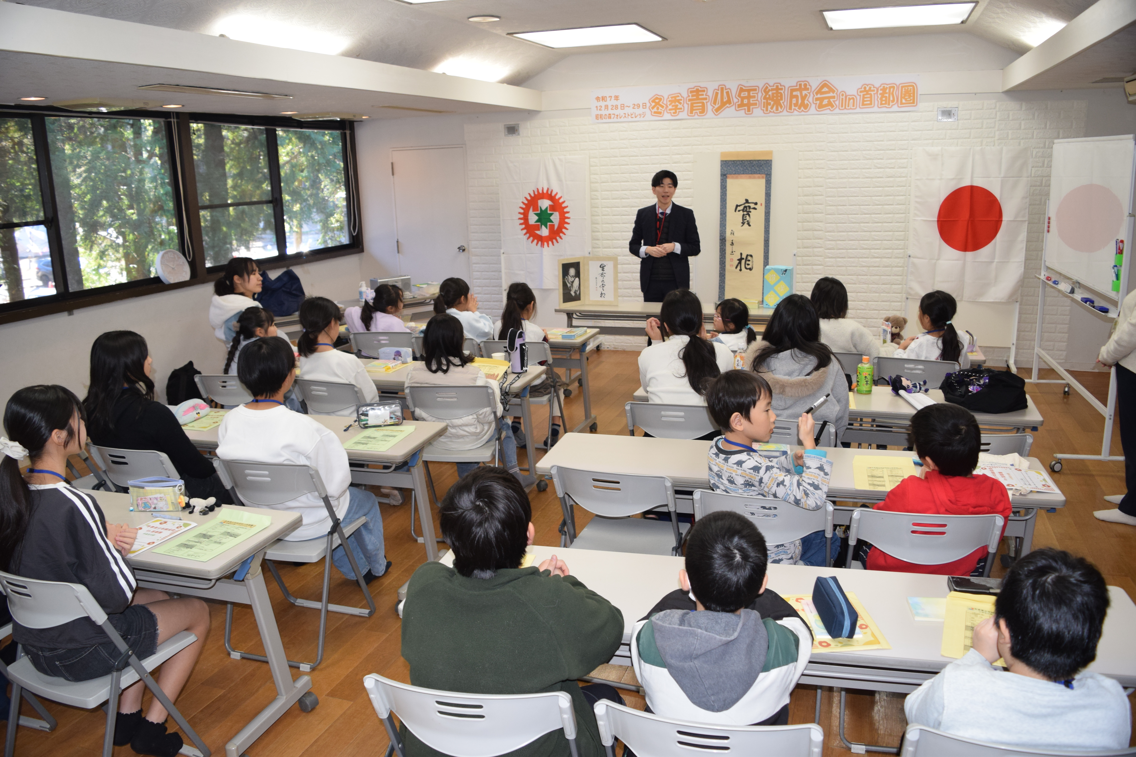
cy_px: 378
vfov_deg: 47.9
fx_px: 852
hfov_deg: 67.4
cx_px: 568
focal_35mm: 27
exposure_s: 1/125
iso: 640
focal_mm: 18
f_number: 4.5
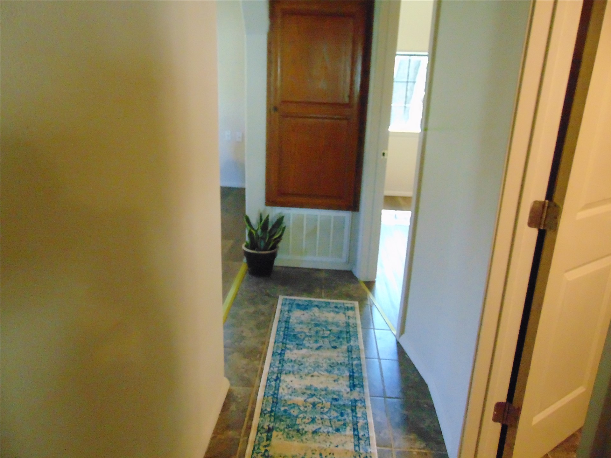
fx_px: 441
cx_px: 306
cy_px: 229
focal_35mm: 25
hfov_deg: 69.4
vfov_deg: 54.9
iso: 800
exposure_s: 1/50
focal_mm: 4.5
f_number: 3
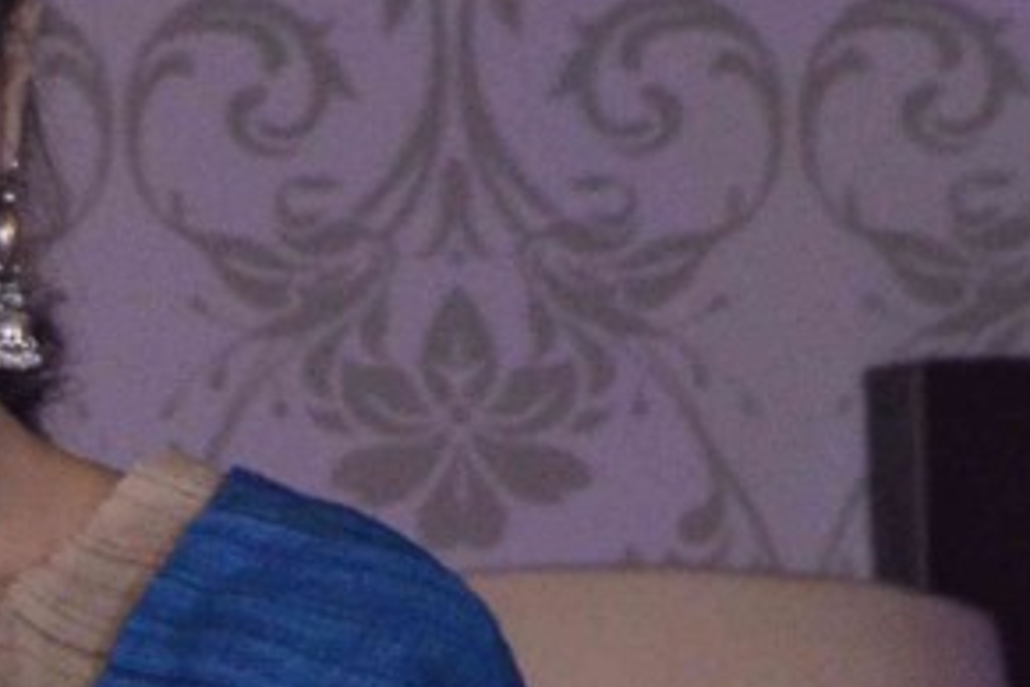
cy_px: 1193
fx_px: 30221
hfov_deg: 1.9
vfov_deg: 1.3
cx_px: -1973
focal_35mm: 1056
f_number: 11
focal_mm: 105
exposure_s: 1/200
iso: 1600
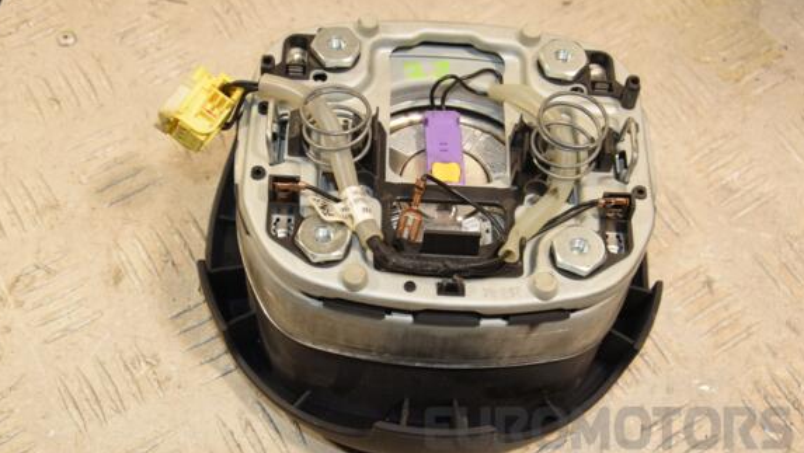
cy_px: 241
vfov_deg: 20.9
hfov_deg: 36.3
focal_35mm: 58
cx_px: 398
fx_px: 1227
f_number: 7.1
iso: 800
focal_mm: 35
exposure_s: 1/200
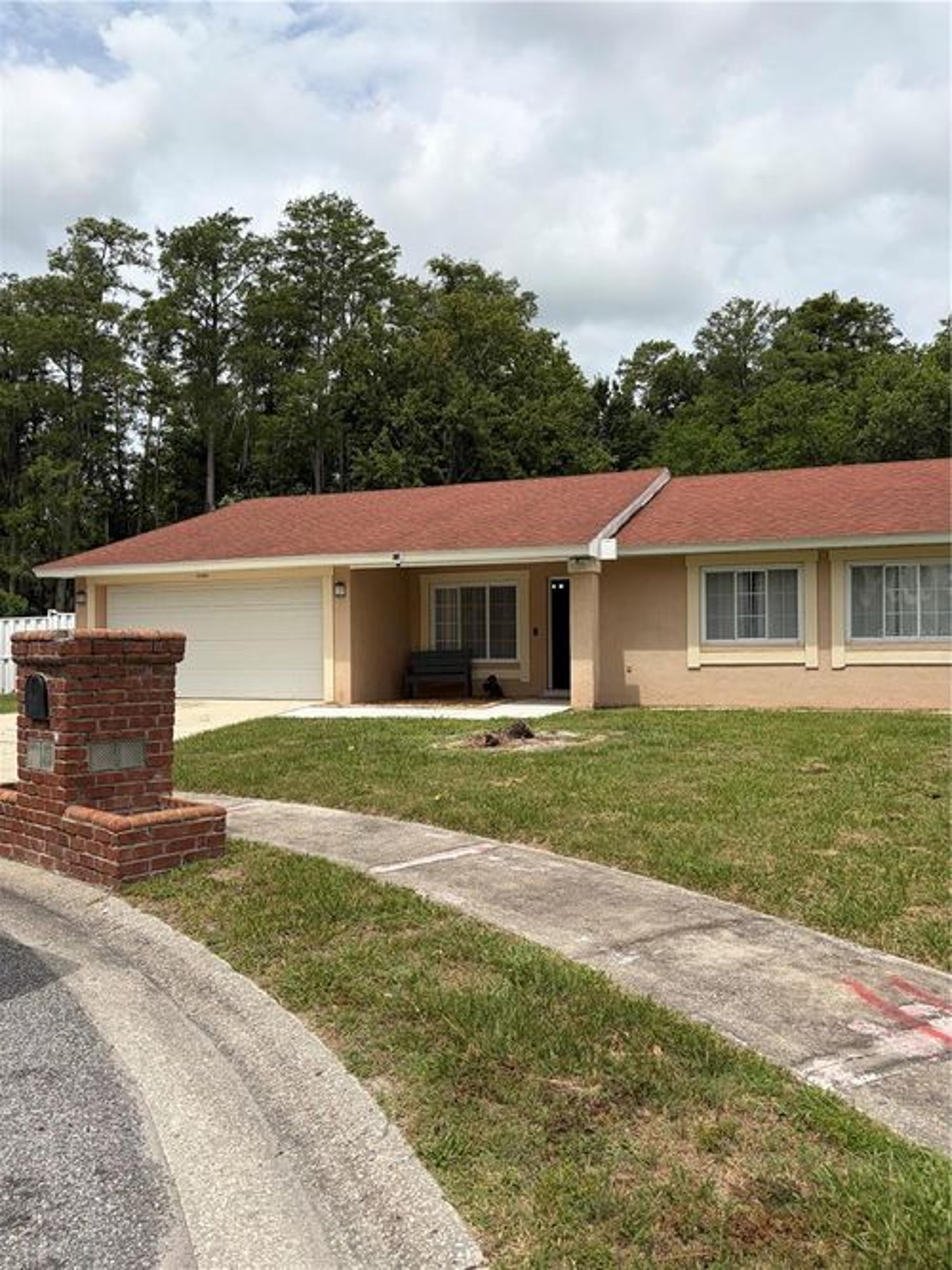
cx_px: 476
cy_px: 635
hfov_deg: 53.0
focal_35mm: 26
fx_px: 954
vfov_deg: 67.3
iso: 50
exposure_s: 1/4950
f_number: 1.6
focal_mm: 5.96
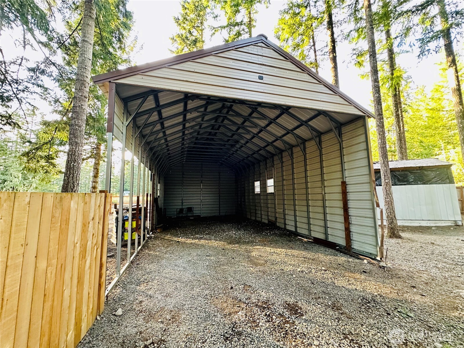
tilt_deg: +5.6
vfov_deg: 85.7
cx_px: 232
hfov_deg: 102.1
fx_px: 188
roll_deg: +0.3
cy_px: 174
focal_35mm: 14
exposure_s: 1/60
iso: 320
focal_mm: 2.22
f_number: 2.2
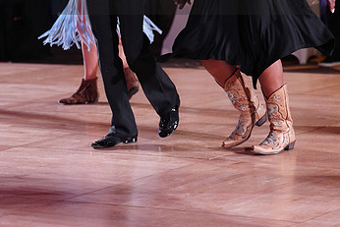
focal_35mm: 186
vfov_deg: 7.4
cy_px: -18
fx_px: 1757
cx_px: 188
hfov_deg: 11.0
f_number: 2.8
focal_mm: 111
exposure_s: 1/400
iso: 2000
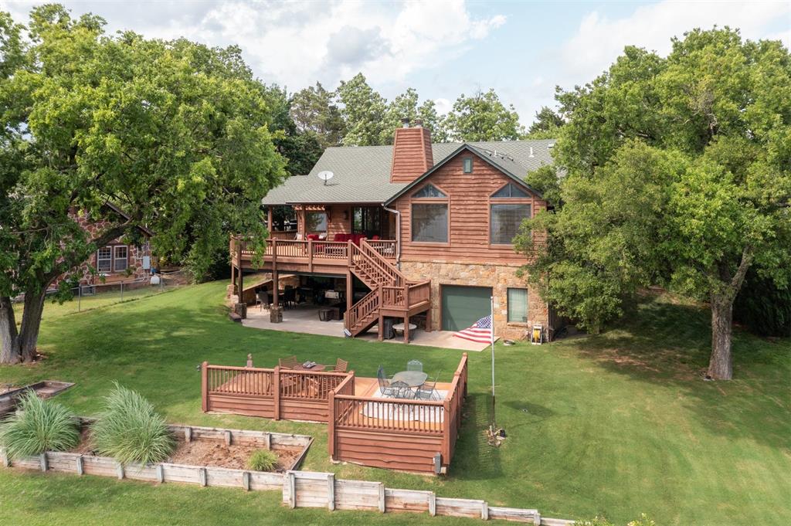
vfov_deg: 46.3
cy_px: 263
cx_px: 396
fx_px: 615
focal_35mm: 28
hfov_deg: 65.5
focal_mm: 10.26
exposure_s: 1/120
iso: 100
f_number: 5
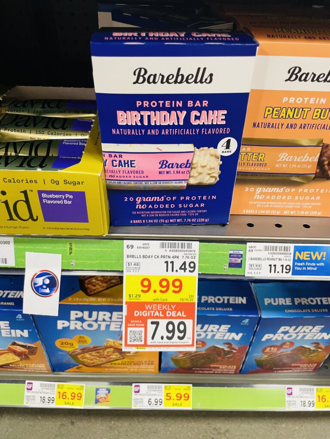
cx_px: 165
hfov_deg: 53.1
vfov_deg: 67.3
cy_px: 220
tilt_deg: -39.5
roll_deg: -1.6
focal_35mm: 26
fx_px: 330
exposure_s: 1/60
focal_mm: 4.2
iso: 125
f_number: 1.6
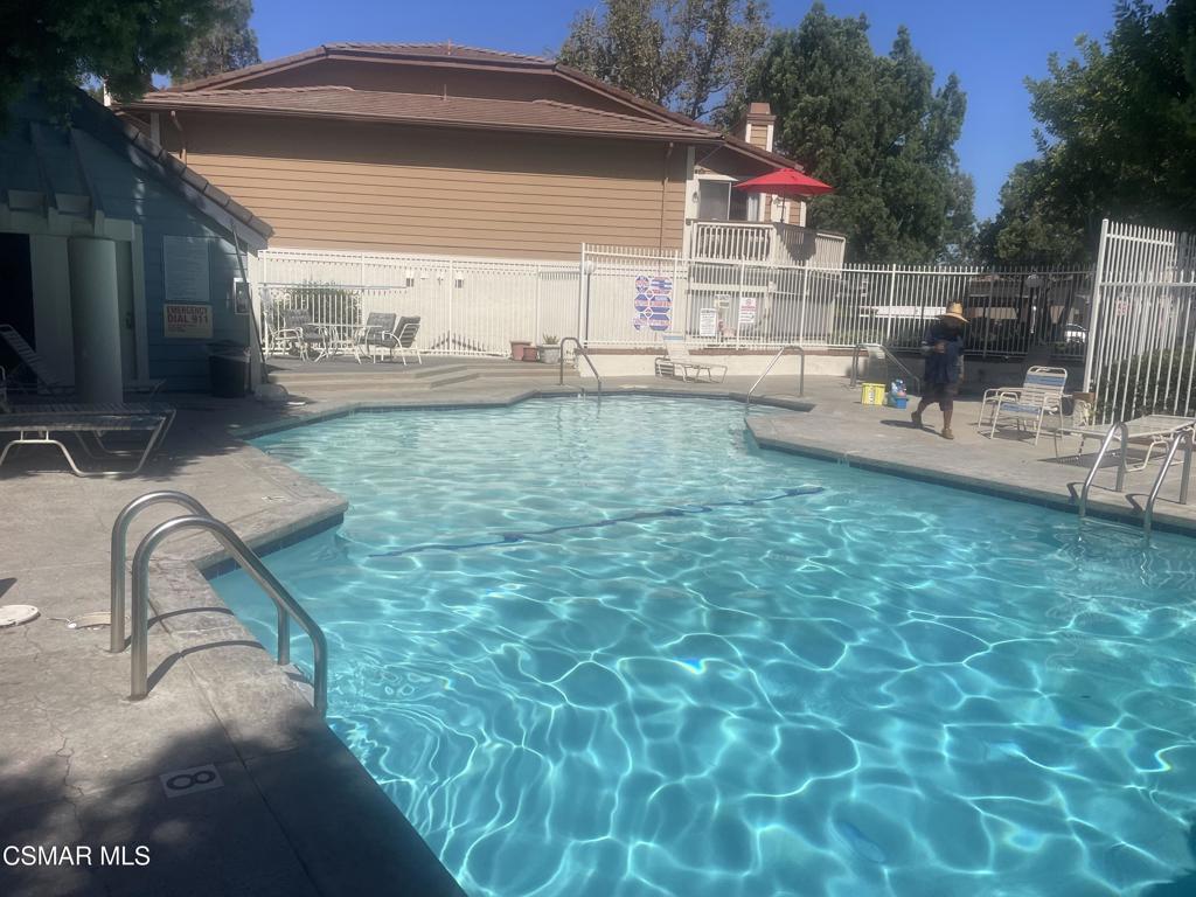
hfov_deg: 67.3
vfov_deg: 53.1
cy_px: 448
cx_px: 598
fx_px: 898
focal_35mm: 26
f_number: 1.6
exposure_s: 1/7299
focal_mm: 4.2
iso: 32
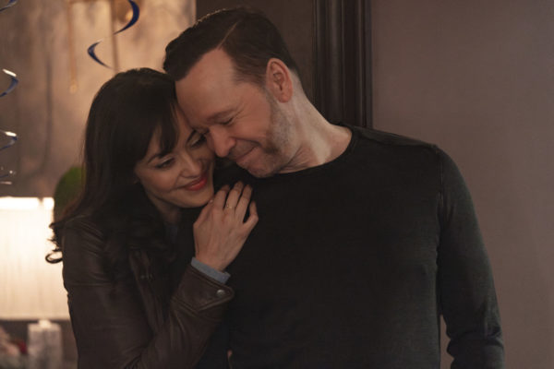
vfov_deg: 10.8
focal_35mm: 127
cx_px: 277
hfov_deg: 16.1
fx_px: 1954
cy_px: 184
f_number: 2.8
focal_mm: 127
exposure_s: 1/40
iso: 8000
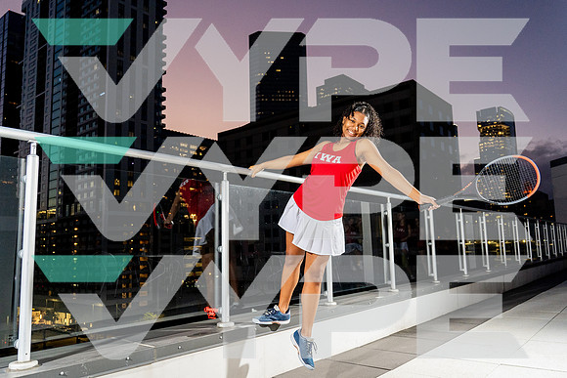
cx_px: 306
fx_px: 467
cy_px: 195
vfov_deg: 44.1
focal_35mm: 30
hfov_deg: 62.5
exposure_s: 1/250
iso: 1600
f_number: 4
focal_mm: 24
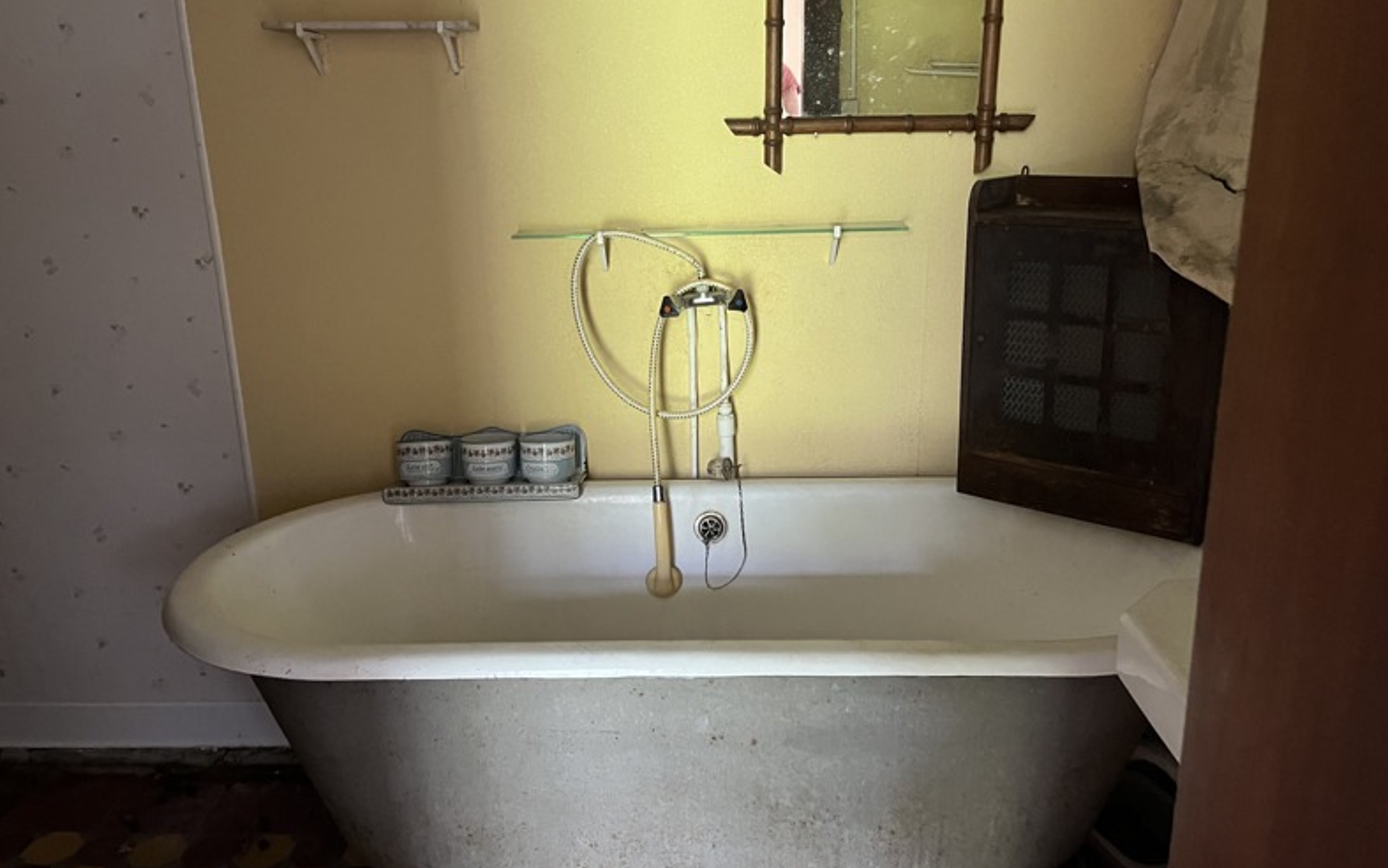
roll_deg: +1.5
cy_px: 379
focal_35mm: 28
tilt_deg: -15.9
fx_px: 1059
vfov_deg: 44.5
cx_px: 688
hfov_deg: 66.5
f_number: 1.6
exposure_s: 1/46
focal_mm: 5.1
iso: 500
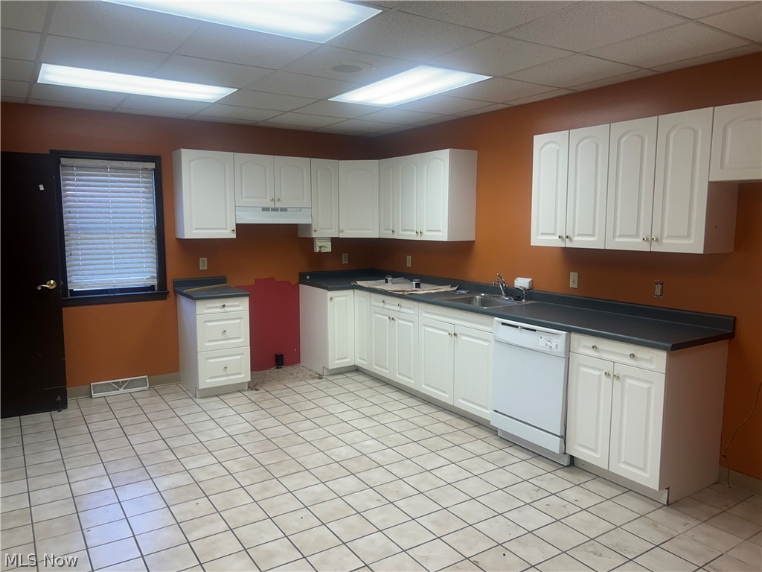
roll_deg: +0.3
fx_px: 572
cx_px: 381
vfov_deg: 53.1
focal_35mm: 26
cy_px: 286
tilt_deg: -6.1
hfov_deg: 67.3
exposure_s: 1/120
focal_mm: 5.7
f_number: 1.5
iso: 32
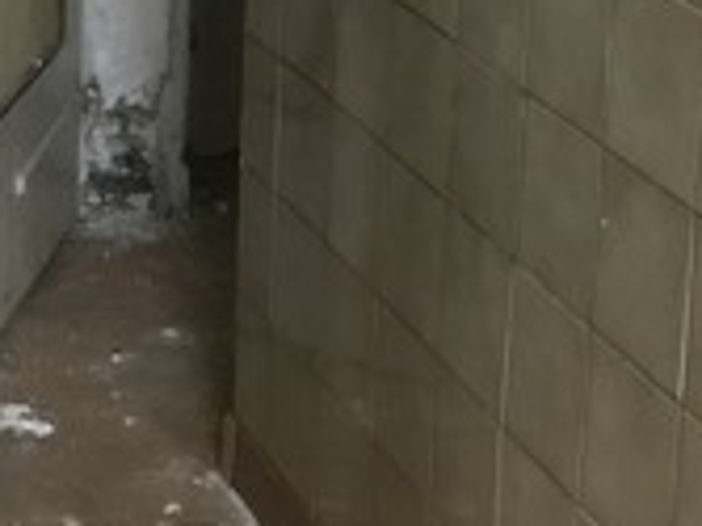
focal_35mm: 134
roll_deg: +0.2
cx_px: -546
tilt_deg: -10.3
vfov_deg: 10.7
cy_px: -202
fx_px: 2716
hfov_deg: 13.3
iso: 100
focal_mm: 3.99
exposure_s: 1/6
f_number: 1.8
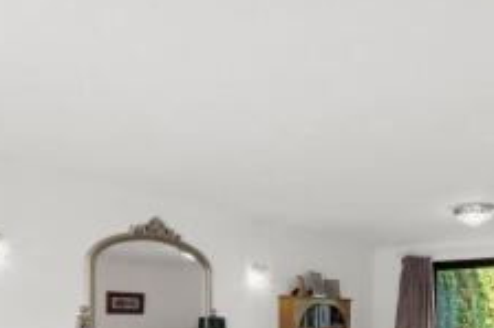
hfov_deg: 54.5
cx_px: 335
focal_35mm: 34
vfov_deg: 35.4
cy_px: 322
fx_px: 466
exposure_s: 1/13
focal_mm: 16
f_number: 8
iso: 320
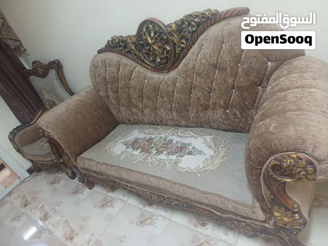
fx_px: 237
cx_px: 164
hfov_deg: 69.4
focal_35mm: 25
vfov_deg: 54.9
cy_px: 123
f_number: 1.8
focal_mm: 4.65
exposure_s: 1/33.3
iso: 320
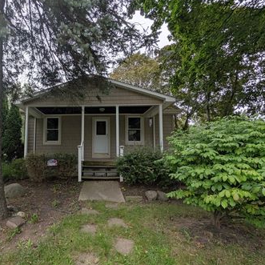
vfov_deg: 87.3
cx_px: 87
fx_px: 139
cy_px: 143
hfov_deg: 84.3
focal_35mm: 16
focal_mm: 2.02
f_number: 1.7
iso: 53
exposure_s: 1/873
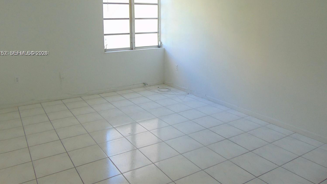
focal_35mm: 29
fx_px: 251
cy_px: 54
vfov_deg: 39.4
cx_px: 154
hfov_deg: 66.0
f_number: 3
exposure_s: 1/30
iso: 100
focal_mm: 4.5
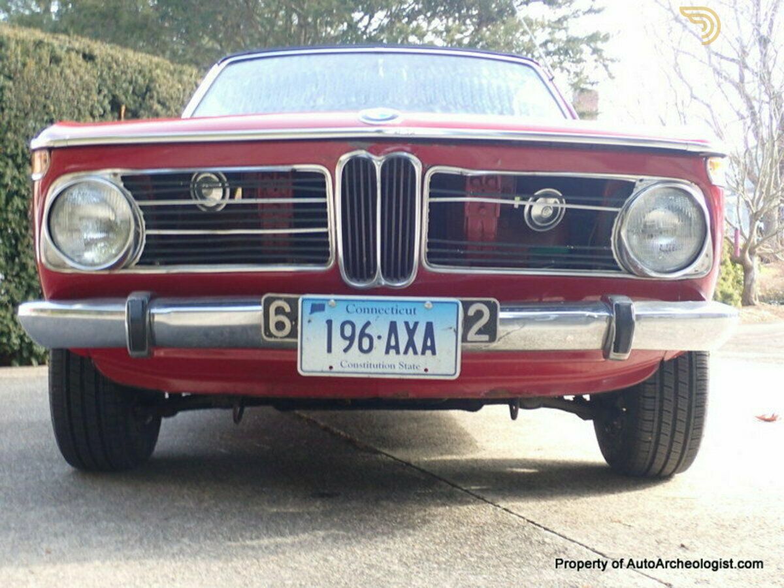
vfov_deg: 32.9
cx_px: 392
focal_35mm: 44
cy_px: 294
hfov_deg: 42.9
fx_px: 997
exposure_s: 1/50
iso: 200
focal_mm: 7.84
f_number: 2.9
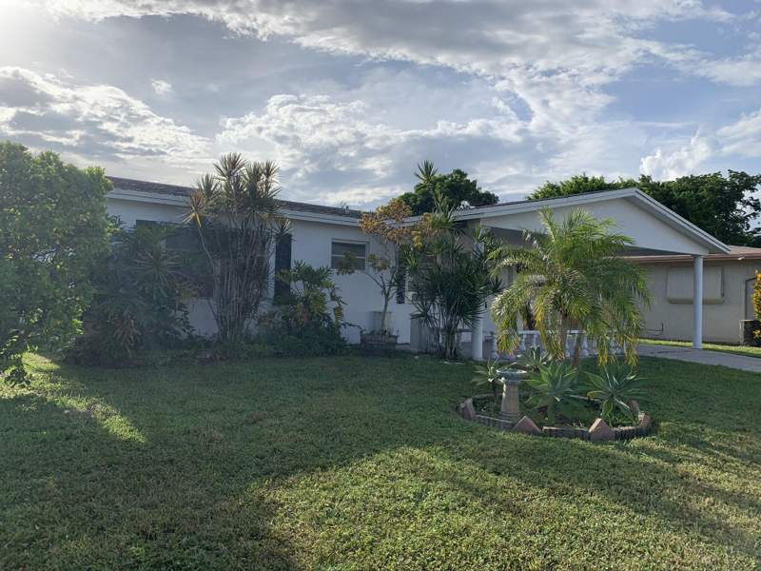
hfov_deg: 67.3
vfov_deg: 53.1
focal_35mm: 26
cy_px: 286
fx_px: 572
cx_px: 380
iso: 25
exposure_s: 1/3521
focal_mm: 4.25
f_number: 1.8
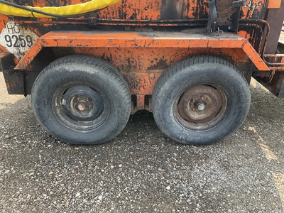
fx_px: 238
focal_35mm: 29
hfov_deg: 61.7
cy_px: 106
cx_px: 142
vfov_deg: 48.2
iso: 16
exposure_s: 1/137
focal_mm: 3
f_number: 1.8
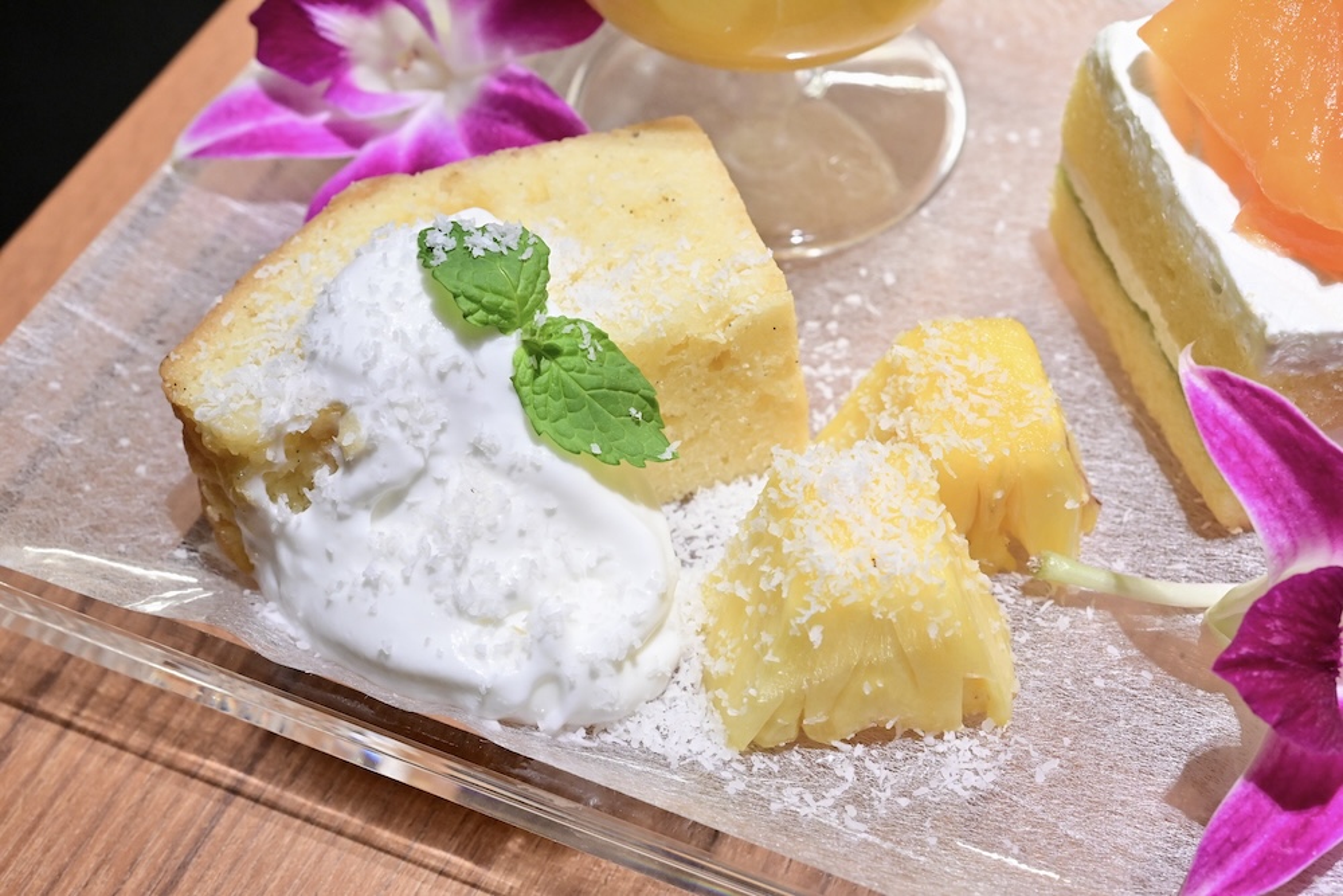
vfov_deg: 22.6
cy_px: 448
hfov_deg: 33.4
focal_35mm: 60
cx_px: 672
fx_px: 2239
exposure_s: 1/160
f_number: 13
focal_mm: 60
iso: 6400
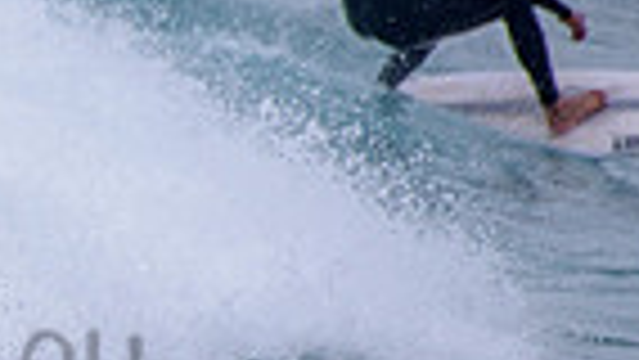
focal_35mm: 2617
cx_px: -628
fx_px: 44358
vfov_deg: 0.5
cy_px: 254
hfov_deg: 0.8
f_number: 5.6
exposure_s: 1/2000
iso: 220
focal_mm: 500
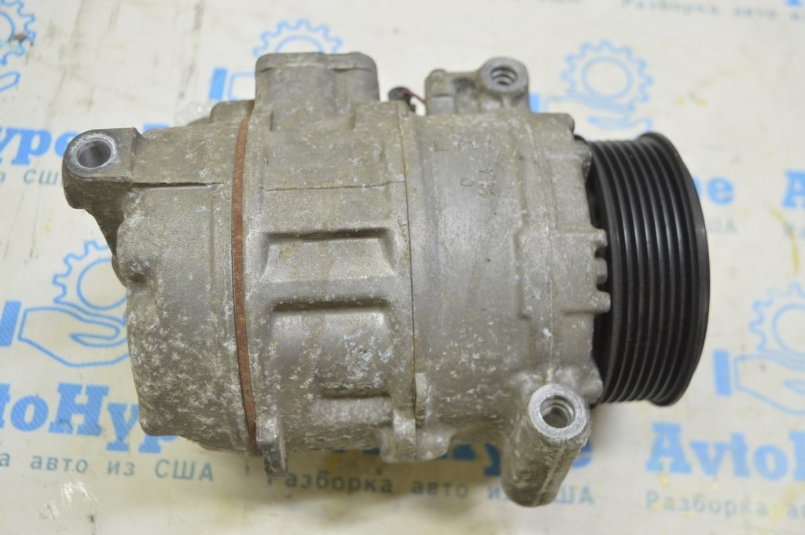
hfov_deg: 46.4
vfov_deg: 31.8
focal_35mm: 42
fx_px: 938
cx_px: 402
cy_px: 268
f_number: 5.6
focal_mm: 28
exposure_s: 1/20
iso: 400
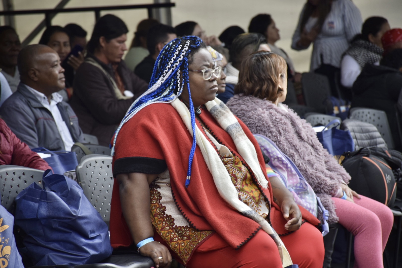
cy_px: 134
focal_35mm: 210
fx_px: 2345
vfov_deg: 6.5
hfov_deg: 9.8
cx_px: 201
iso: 100
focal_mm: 140
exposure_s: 1/125
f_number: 5.6
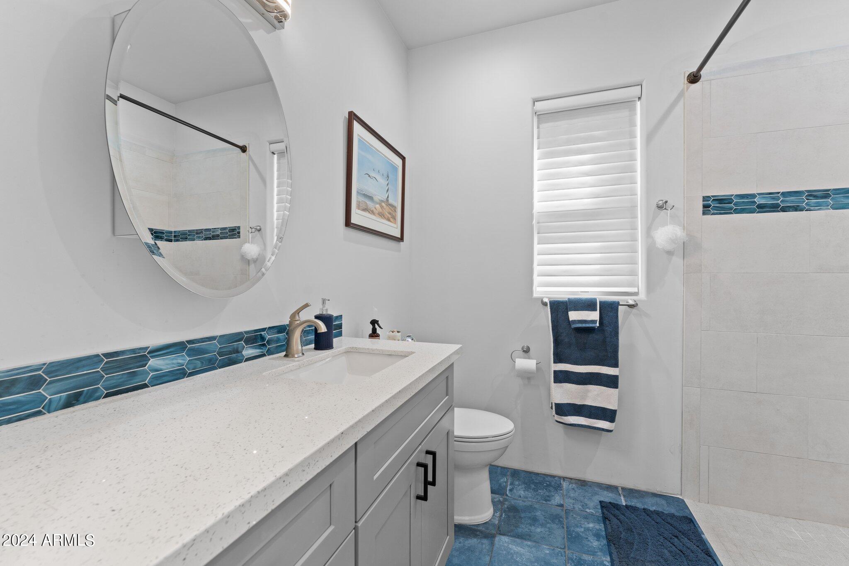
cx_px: 424
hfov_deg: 100.8
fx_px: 351
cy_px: 283
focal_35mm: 15
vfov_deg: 77.7
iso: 400
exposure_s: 1/6
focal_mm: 14.9
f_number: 8
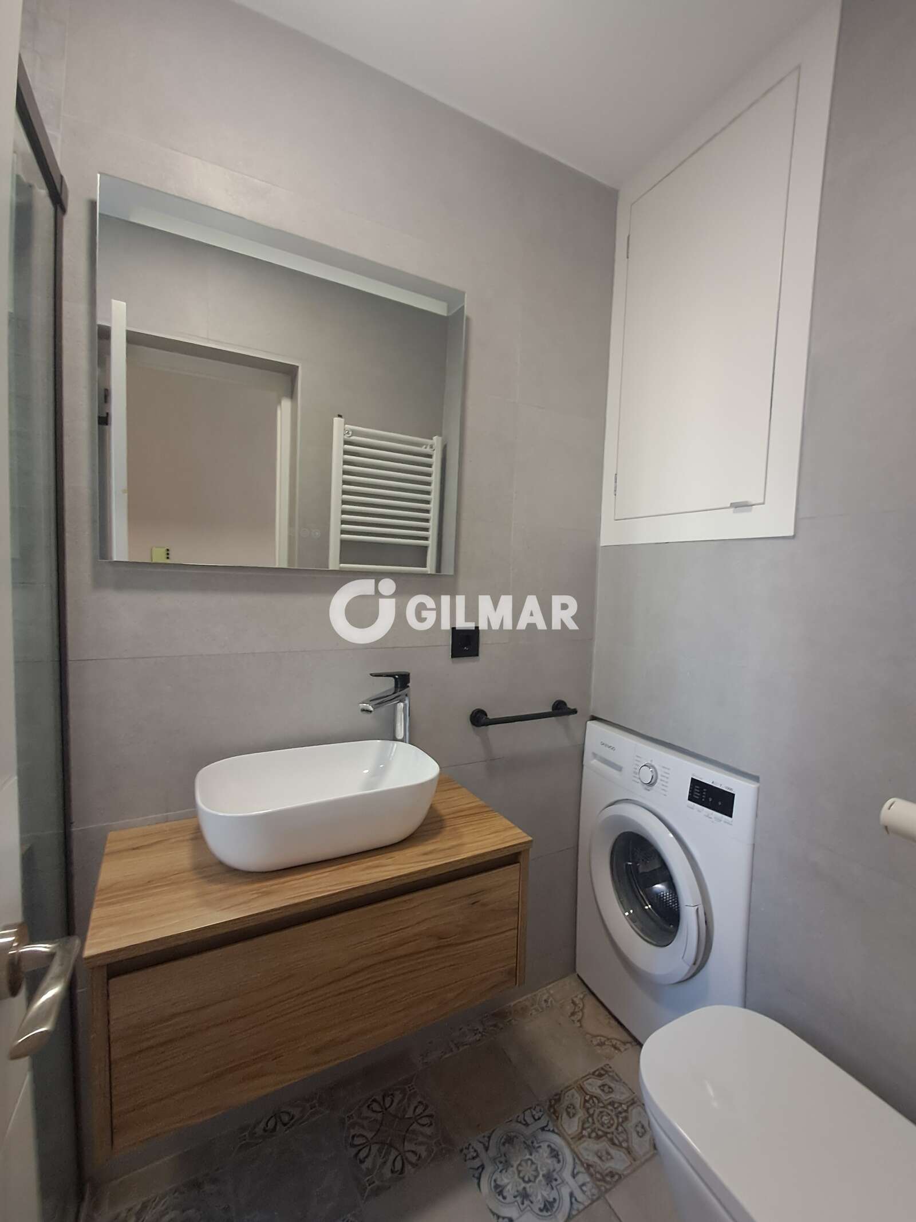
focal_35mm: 16
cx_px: 458
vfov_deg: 94.5
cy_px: 611
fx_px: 564
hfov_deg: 78.1
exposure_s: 1/50
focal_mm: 1.64
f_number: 2.2
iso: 160
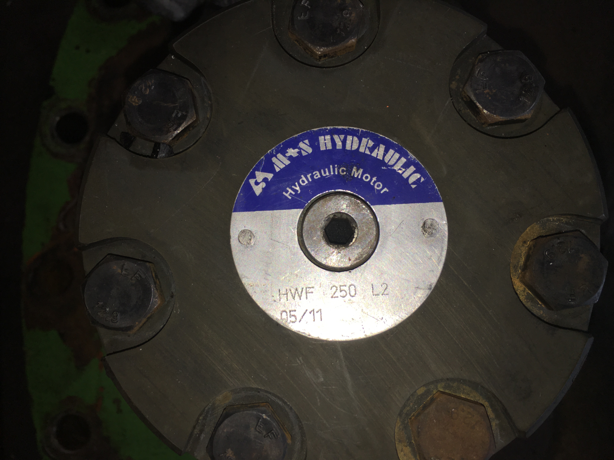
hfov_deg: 61.7
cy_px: 230
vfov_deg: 48.2
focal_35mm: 29
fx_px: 514
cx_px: 307
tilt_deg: -84.4
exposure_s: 1/450
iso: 25
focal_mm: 4.15
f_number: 2.2
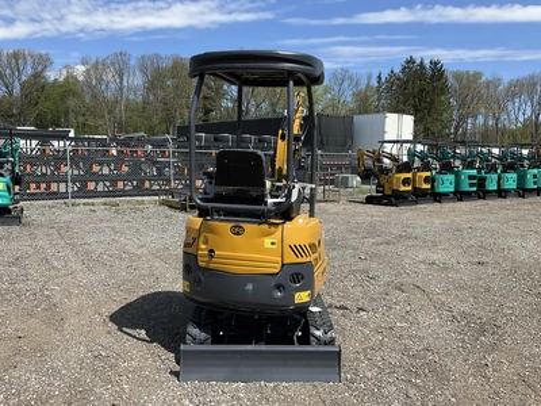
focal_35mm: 29
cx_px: 270
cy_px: 203
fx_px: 453
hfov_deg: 61.7
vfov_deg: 48.2
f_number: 1.8
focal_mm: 3
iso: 25
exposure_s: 1/1377
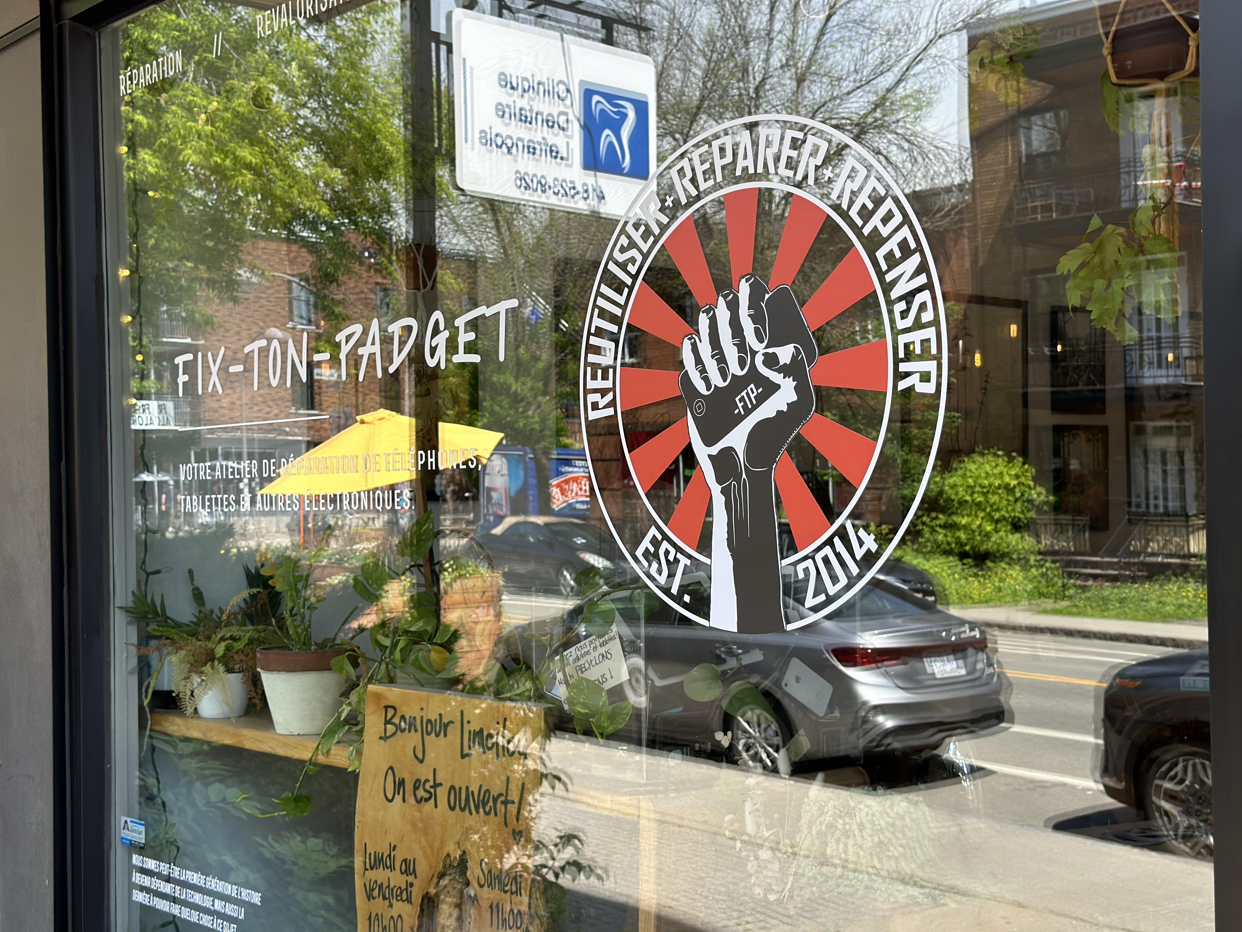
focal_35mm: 48
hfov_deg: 39.7
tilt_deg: +1.9
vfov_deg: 30.3
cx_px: 621
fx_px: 1722
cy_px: 466
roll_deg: +1.4
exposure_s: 1/745
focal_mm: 6.86
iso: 80
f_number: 1.78
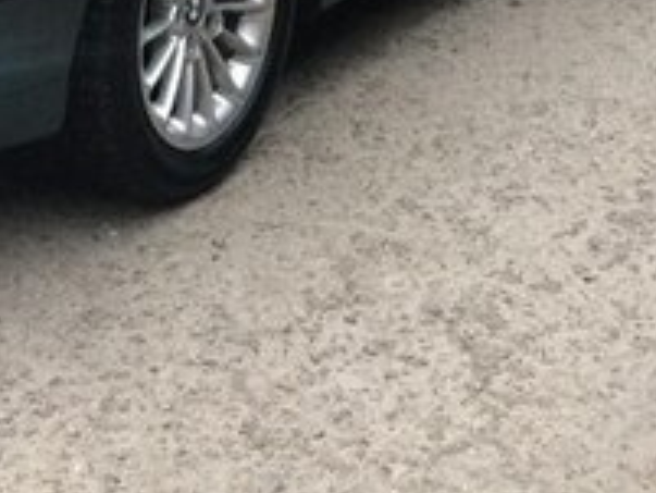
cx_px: 333
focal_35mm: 95
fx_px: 1801
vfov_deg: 14.9
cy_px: -129
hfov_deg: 20.6
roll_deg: -2.7
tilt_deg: -12.6
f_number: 2.2
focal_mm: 4.15
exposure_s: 1/33
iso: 64
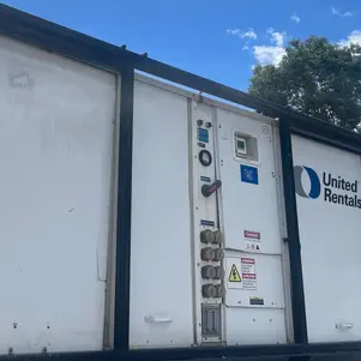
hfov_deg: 39.1
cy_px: 125
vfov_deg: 39.6
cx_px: 97
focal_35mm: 42
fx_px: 496
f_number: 1.6
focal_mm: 4.2
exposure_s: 1/5051
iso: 32
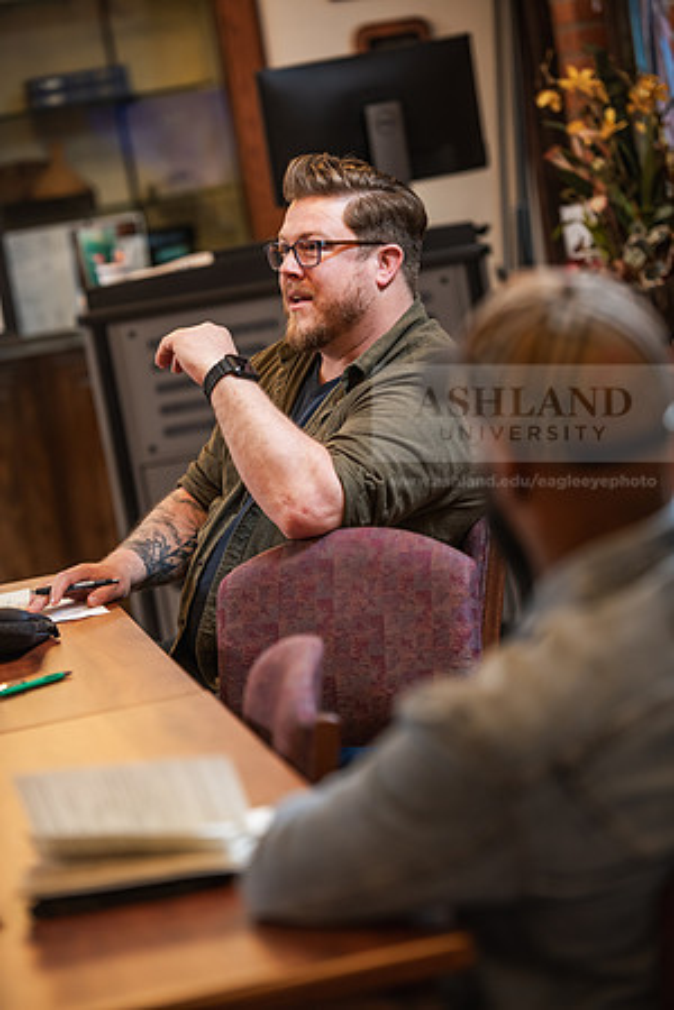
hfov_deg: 10.5
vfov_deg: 15.8
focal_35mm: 130
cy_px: 505
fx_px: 3651
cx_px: 337
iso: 800
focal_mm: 130
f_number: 2.8
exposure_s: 1/160
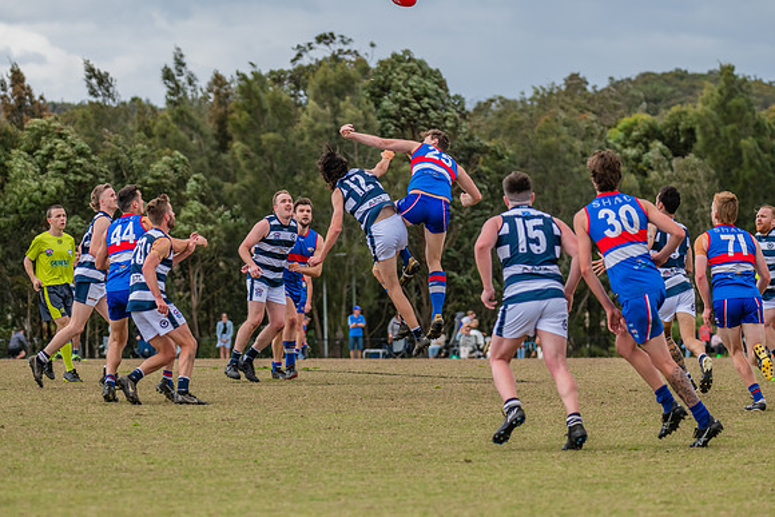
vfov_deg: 8.0
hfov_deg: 11.9
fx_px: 3716
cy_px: 258
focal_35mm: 173
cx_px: 388
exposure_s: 1/1600
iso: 800
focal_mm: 170
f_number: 5
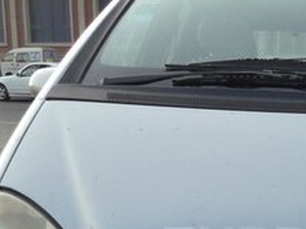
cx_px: 305
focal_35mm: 83
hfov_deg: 22.7
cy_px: 248
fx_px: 733
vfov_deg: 17.2
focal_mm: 3.7
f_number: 1.9
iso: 40
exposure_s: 1/398
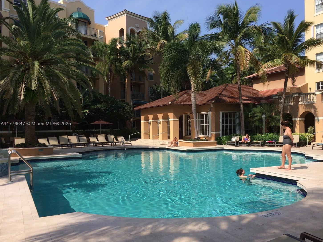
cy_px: 124
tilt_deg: +0.8
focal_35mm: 32
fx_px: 299
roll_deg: +1.5
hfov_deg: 56.7
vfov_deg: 44.2
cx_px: 178
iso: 32
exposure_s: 1/2053
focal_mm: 4.15
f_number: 2.2
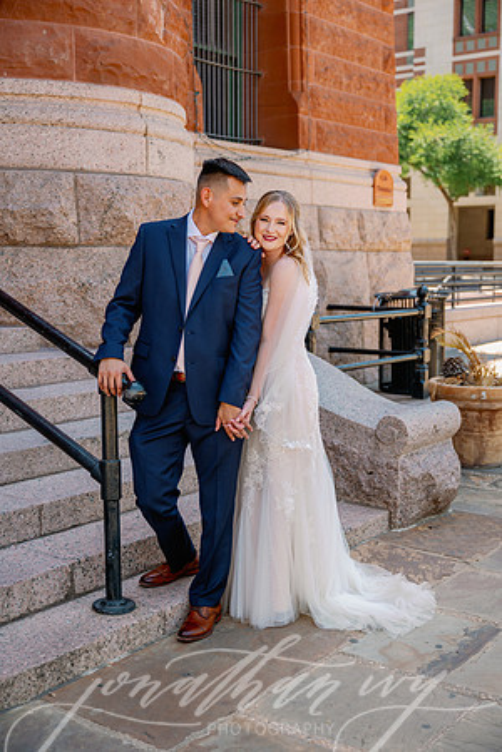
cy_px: 376
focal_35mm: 45
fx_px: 941
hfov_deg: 29.9
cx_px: 251
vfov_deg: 43.6
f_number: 2.8
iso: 64
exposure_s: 1/200
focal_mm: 45
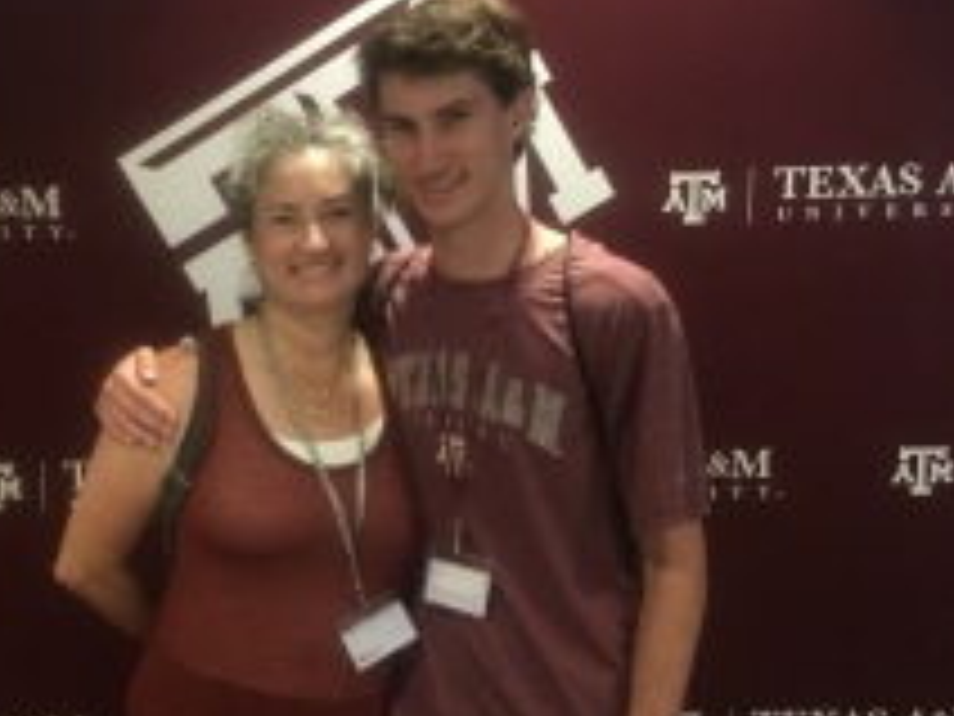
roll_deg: +0.7
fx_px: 1378
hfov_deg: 37.4
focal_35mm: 50
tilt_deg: -11.3
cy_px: 450
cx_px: 252
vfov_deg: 29.0
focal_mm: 4.15
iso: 200
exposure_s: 1/15
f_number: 2.2
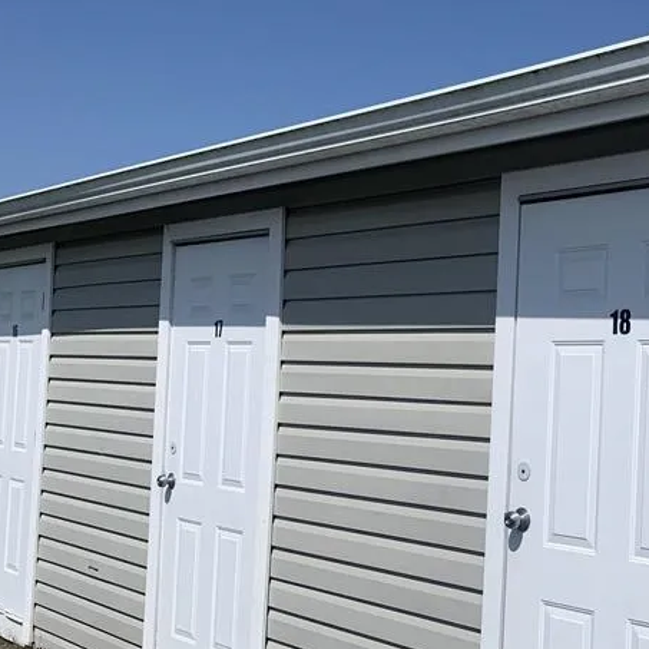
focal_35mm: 52
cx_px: 589
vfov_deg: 32.7
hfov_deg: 31.2
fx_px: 1103
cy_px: 390
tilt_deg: +0.1
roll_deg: -2.5
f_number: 1.8
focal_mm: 4.25
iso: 25
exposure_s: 1/6452
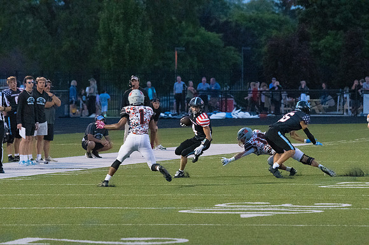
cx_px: 184
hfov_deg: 6.9
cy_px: 122
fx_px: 3073
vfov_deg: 4.6
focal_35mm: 300
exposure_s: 1/1250
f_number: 5
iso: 8000
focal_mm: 200
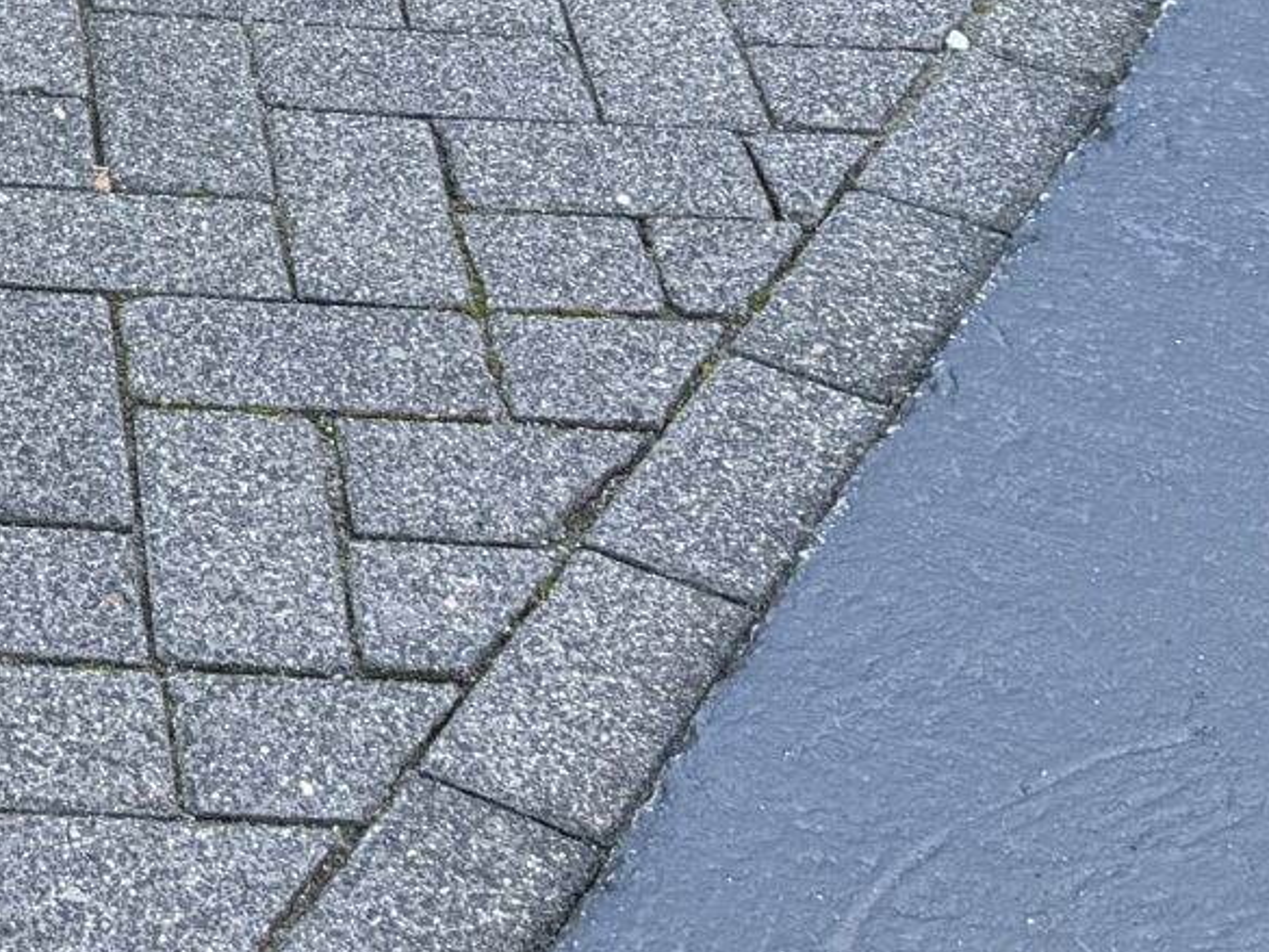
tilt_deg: -21.5
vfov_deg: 12.8
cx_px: -703
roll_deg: +0.7
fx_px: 3850
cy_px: -783
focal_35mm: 105
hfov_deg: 16.8
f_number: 1.78
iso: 64
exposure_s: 1/242
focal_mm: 6.76
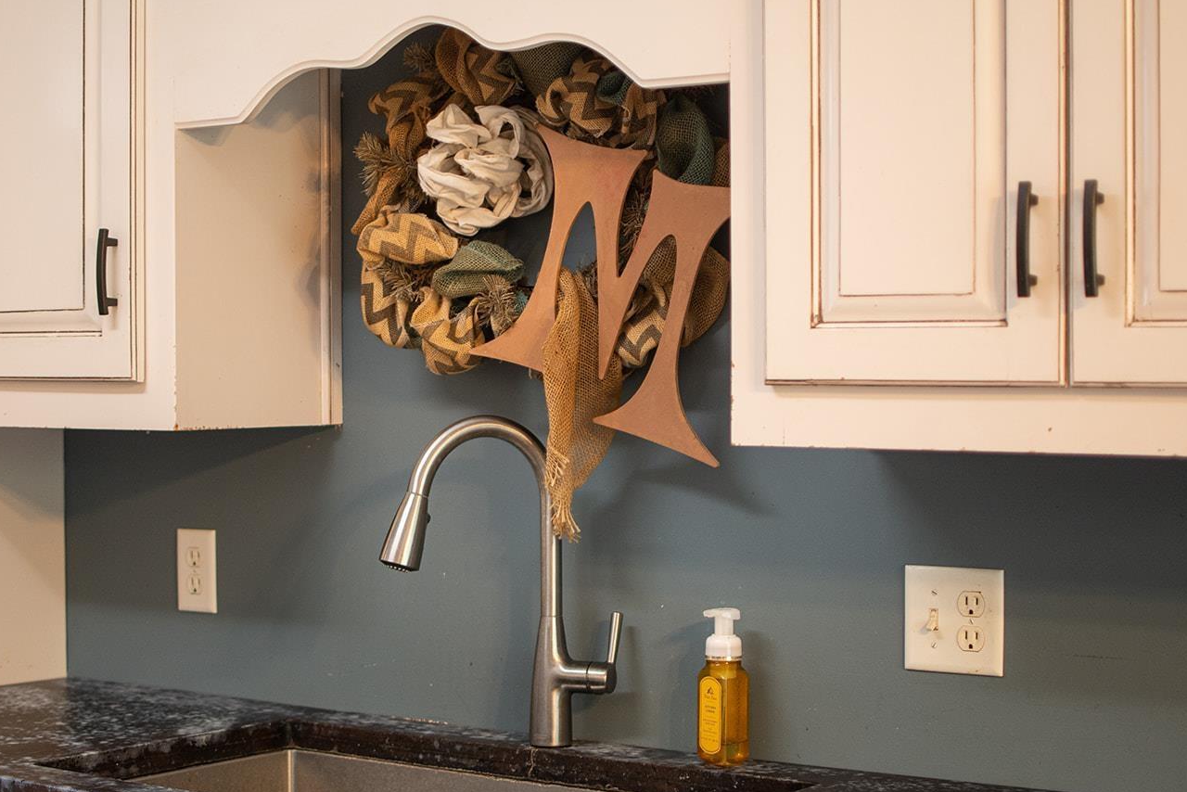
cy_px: 445
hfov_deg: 30.9
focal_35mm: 65
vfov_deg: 20.9
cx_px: 523
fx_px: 2144
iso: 160
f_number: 1.8
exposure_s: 1/80
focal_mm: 35
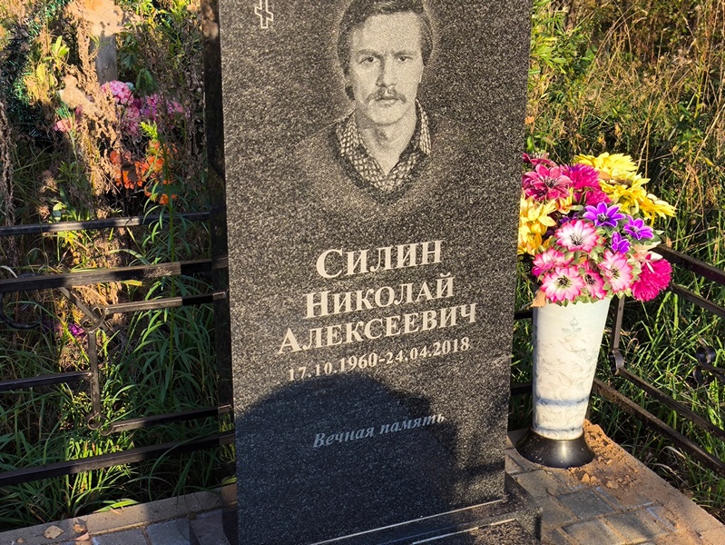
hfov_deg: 38.2
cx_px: 362
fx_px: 1048
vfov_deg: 29.1
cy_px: 272
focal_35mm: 50
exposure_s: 1/515
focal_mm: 4.71
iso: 50
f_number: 1.7
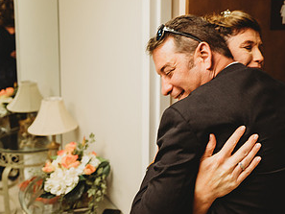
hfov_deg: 40.6
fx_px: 371
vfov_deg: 31.5
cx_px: 222
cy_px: 49
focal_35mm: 45
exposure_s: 1/125
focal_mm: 24
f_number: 2.2
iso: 800
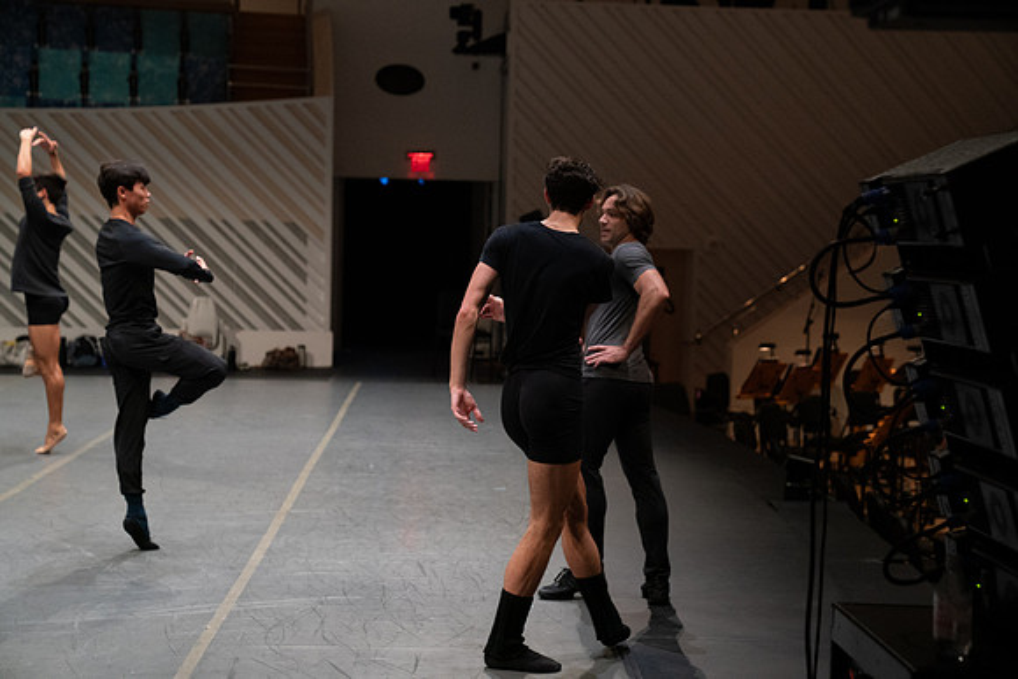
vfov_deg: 19.5
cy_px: 340
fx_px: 1980
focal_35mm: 70
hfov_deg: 28.8
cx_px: 509
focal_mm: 70
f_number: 4
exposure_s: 1/400
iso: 5000
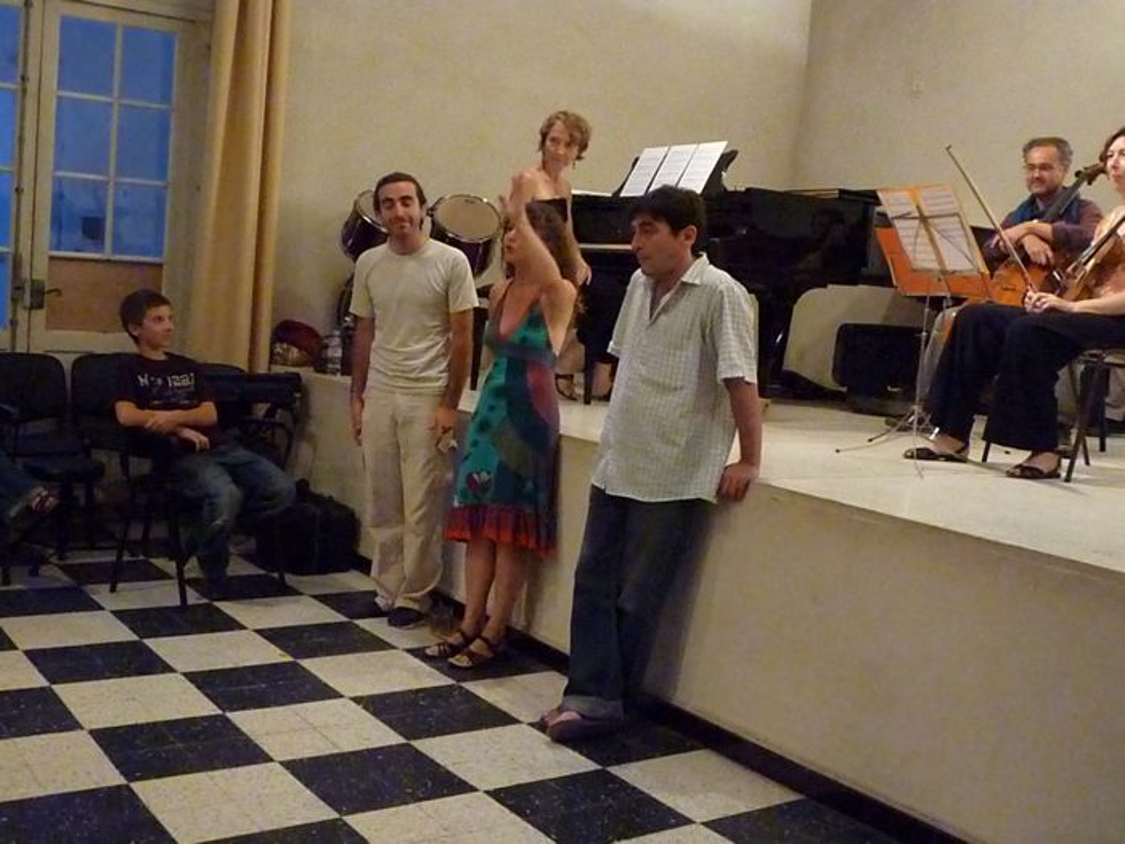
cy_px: 422
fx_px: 1365
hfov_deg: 44.8
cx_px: 562
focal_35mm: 42
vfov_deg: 34.3
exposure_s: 1/25
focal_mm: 7.3
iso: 3200
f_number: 4.1
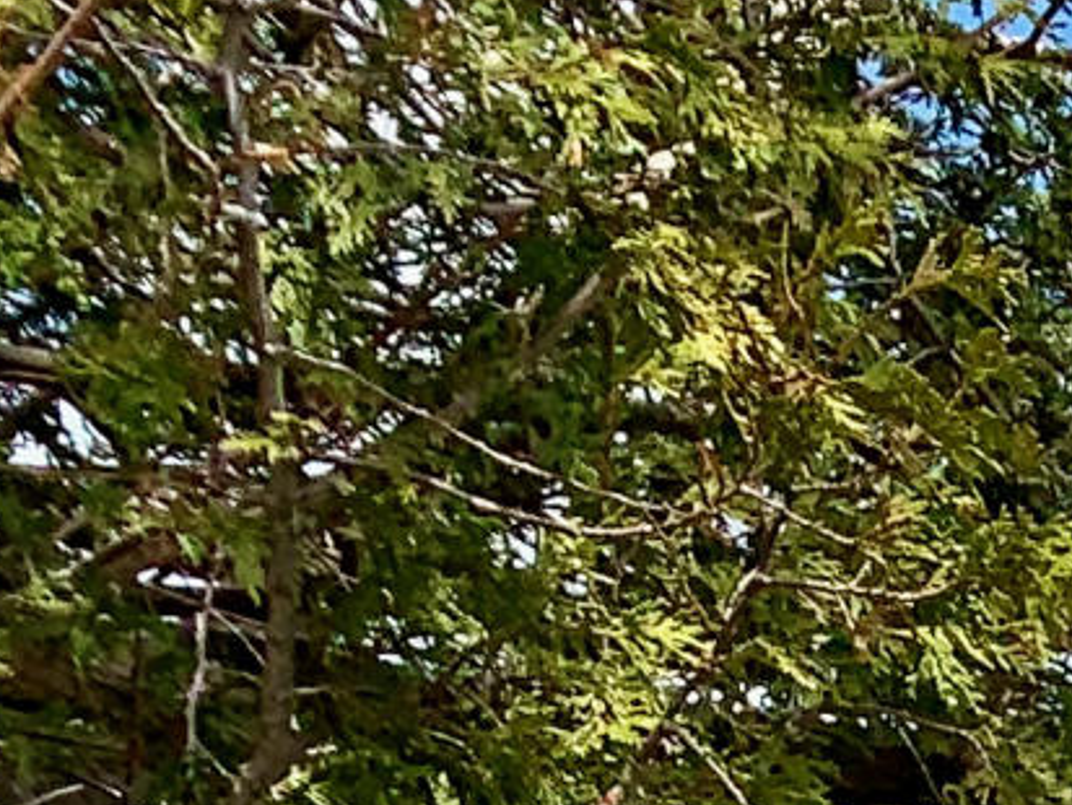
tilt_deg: -3.3
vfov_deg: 6.8
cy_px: 2721
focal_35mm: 189
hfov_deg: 8.3
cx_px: 3502
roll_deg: +1.3
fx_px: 5855
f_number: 1.8
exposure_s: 1/3289
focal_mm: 4.25
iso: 25
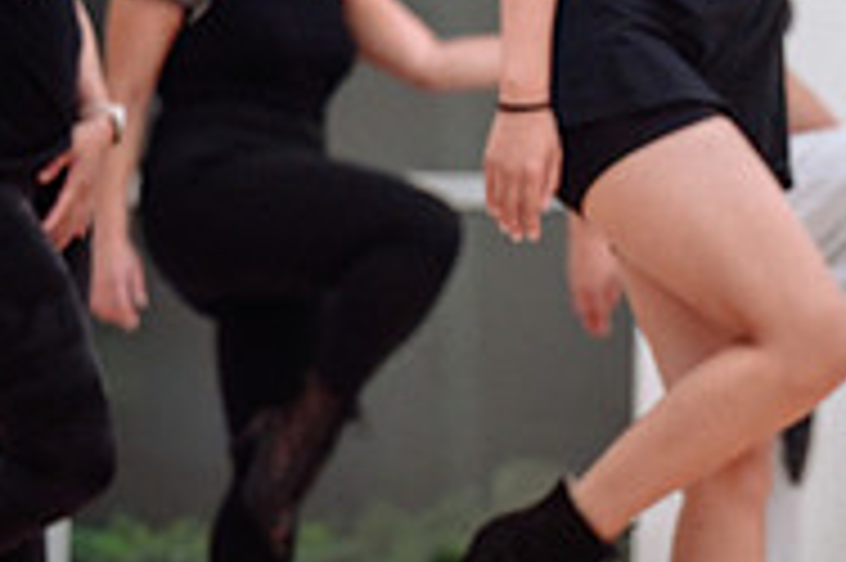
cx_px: 1289
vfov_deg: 4.9
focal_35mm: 278
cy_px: 556
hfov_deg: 7.3
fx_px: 6527
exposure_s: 1/200
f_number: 2.8
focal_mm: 70
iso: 1600
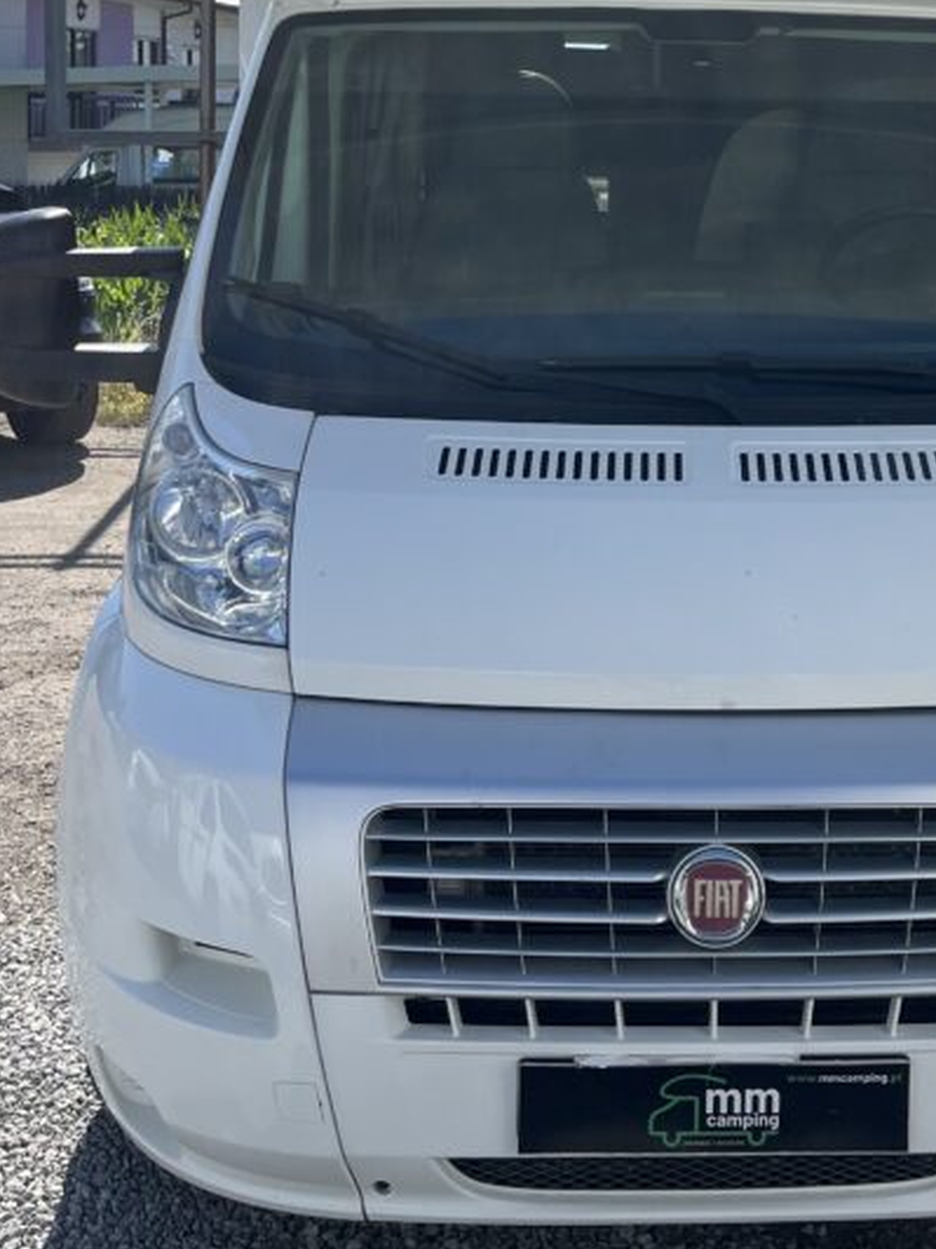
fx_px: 1803
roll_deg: -0.5
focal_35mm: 50
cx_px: 741
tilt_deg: -3.1
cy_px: 204
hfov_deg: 28.5
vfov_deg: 36.5
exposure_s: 1/5076
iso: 50
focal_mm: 5.1
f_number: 1.6
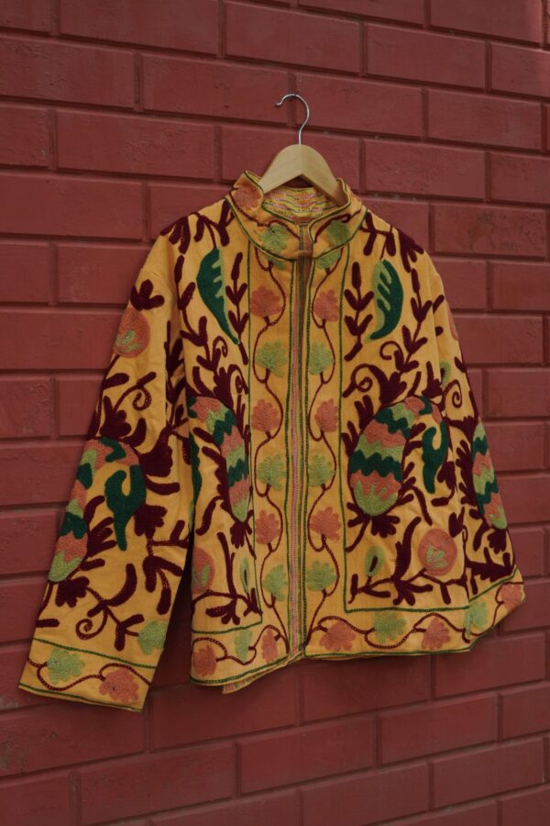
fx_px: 1146
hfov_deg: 27.0
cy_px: 413
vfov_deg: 39.6
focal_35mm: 50
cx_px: 275
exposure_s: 1/160
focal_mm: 50
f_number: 7.1
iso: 500
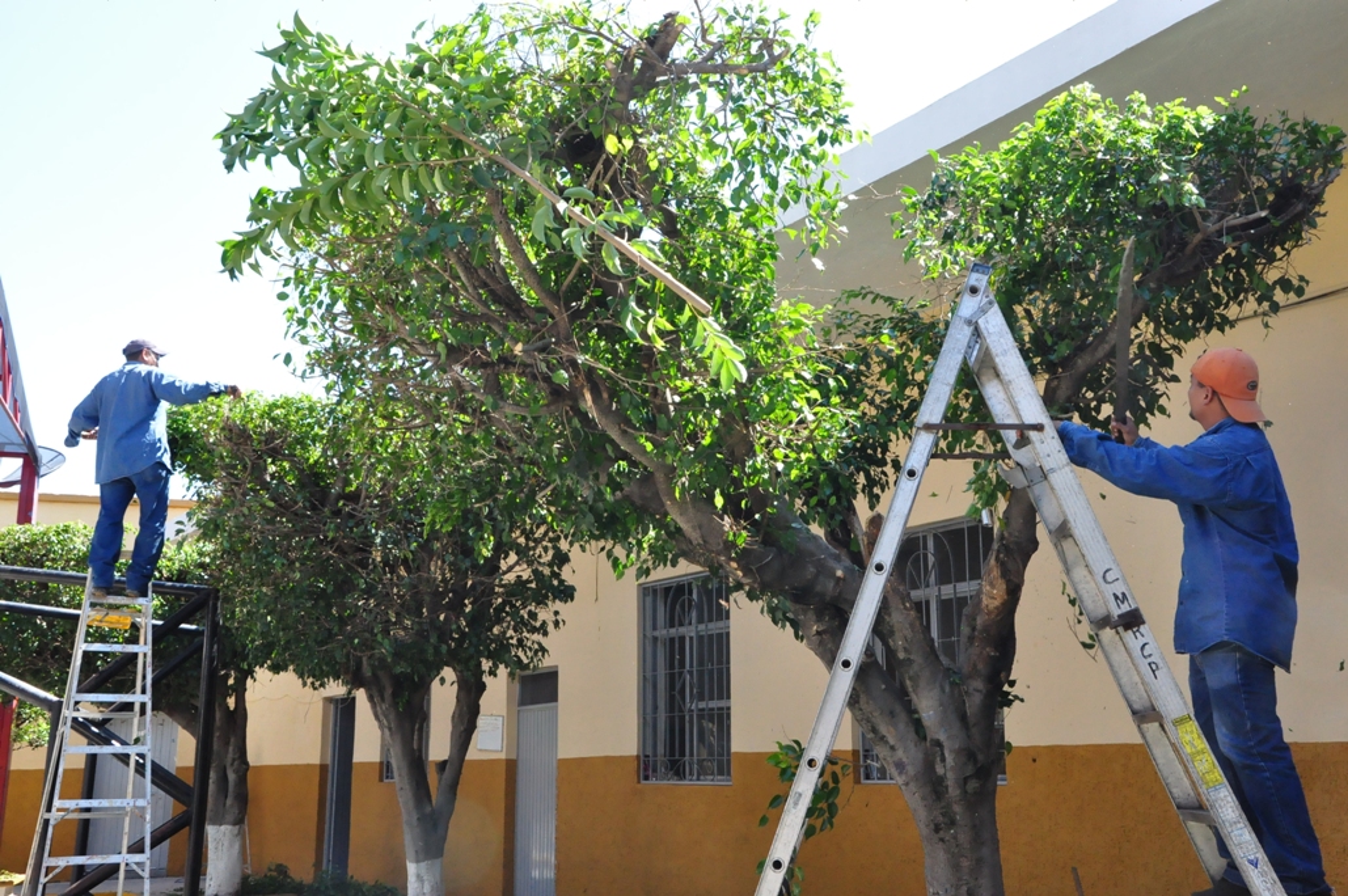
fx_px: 1459
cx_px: 674
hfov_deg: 49.6
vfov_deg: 34.1
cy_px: 448
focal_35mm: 39
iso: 2000
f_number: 11
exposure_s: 1/500
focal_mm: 26
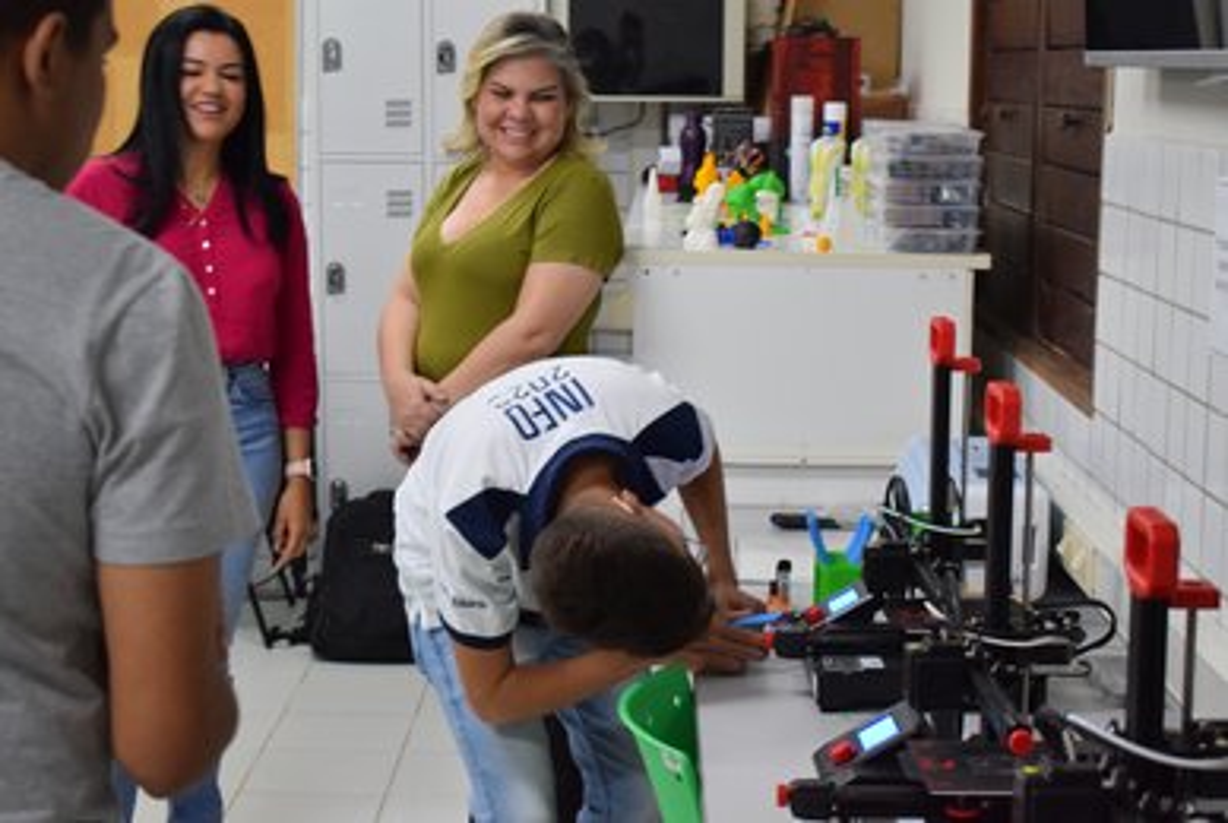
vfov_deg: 19.8
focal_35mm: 69
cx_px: 614
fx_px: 2357
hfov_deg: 29.2
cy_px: 412
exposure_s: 1/60
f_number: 5.3
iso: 1100
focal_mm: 46
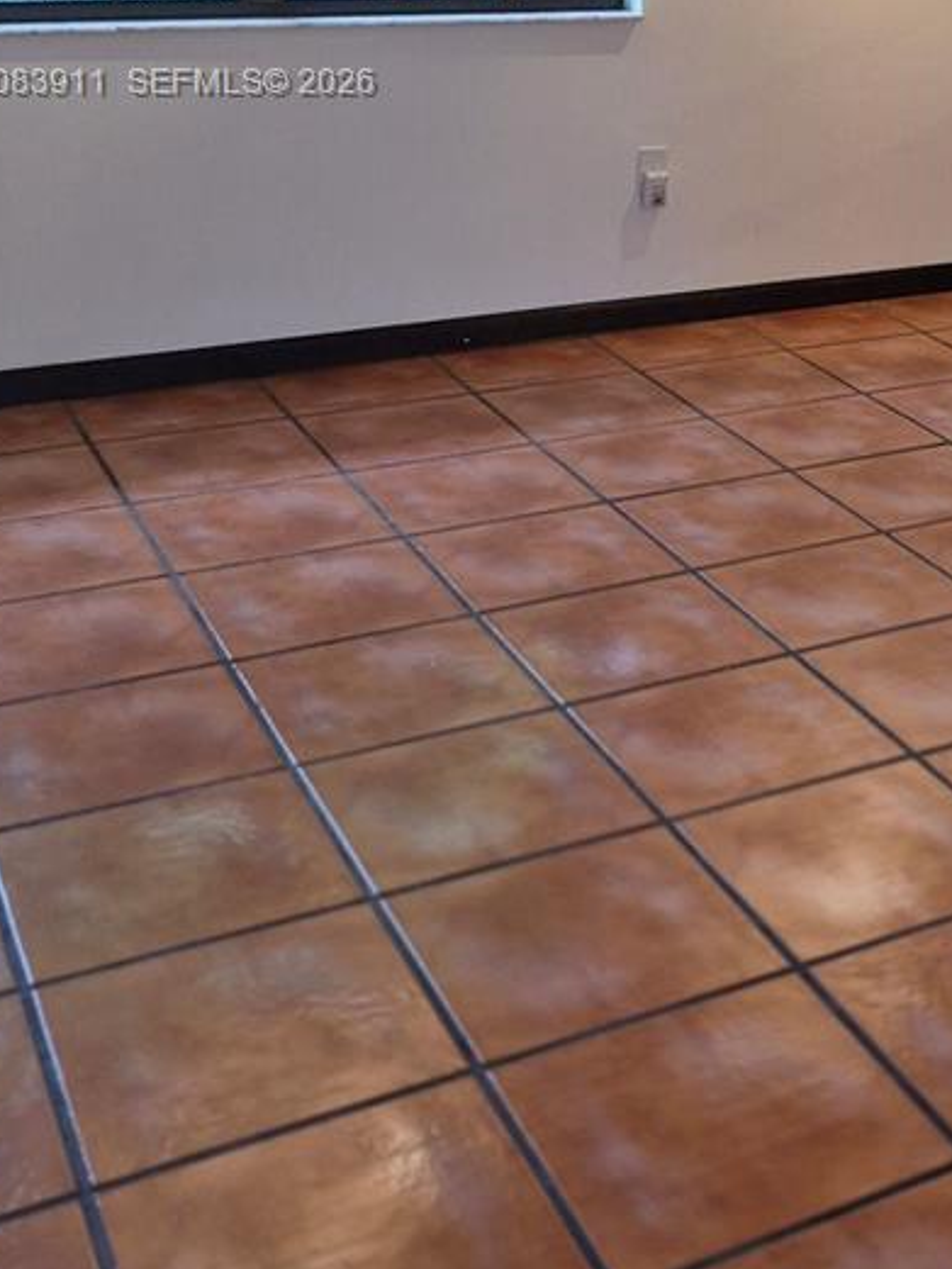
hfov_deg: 25.7
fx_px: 1943
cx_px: 1020
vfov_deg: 33.9
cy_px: 85
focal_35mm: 53
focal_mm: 5.4
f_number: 1.8
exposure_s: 1/120
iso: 200
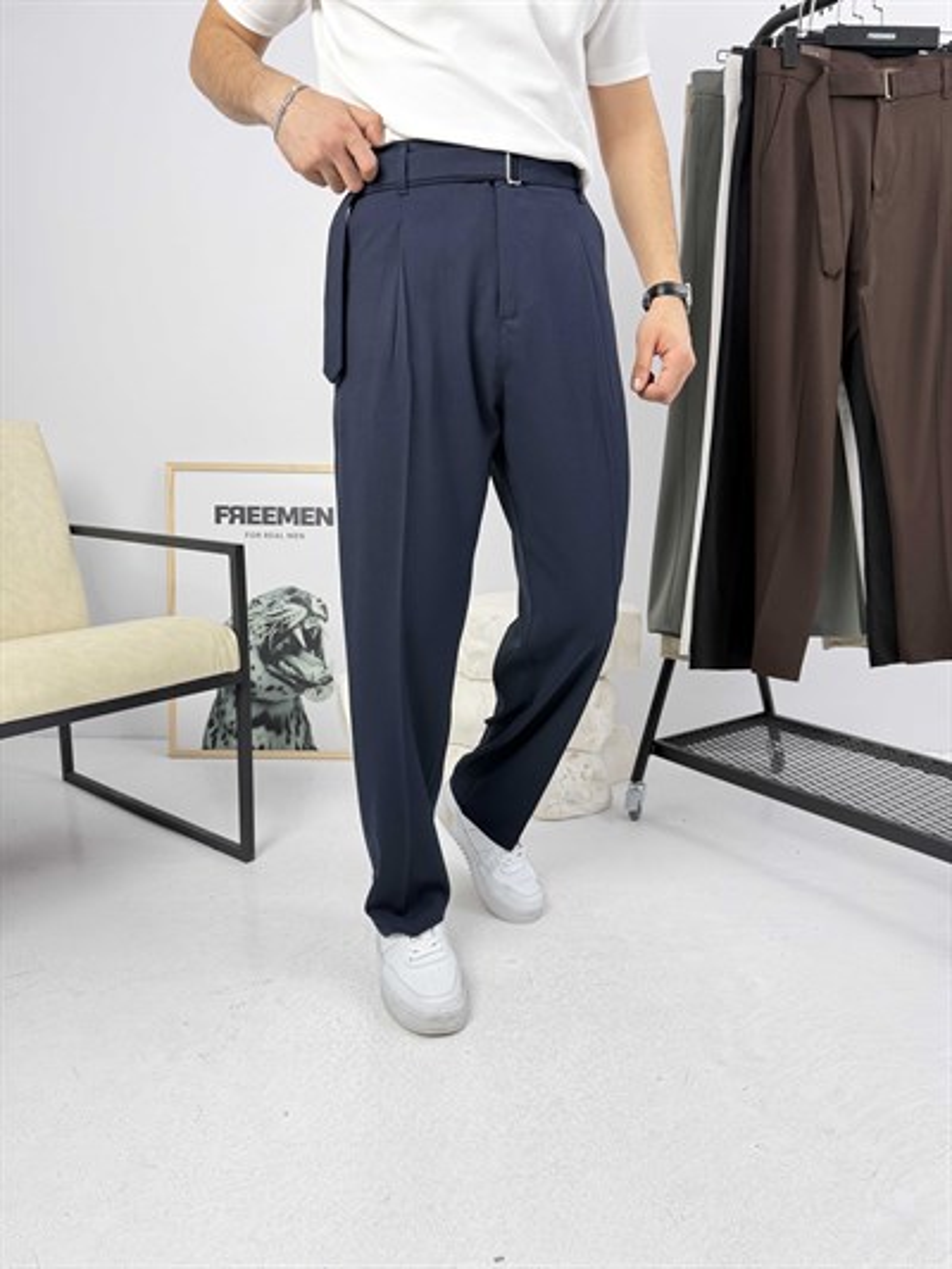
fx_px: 880
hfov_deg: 56.8
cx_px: 476
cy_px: 634
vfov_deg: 71.6
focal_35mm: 24
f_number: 1.78
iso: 160
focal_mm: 6.76
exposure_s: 1/121
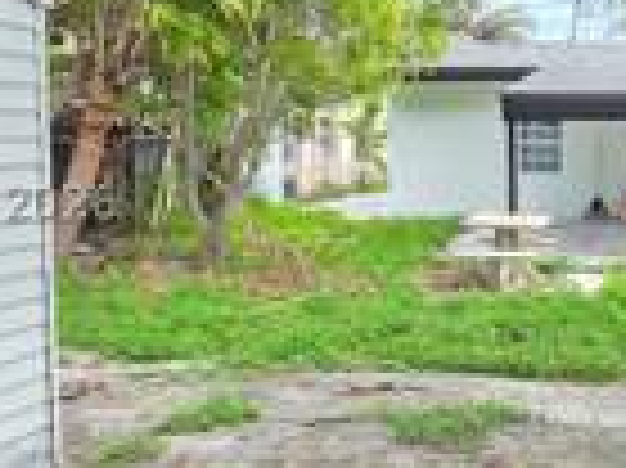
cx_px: 531
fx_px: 813
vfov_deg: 32.1
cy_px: 202
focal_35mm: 45
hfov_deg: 39.8
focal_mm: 2.2
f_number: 2.2
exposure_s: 1/411
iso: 50
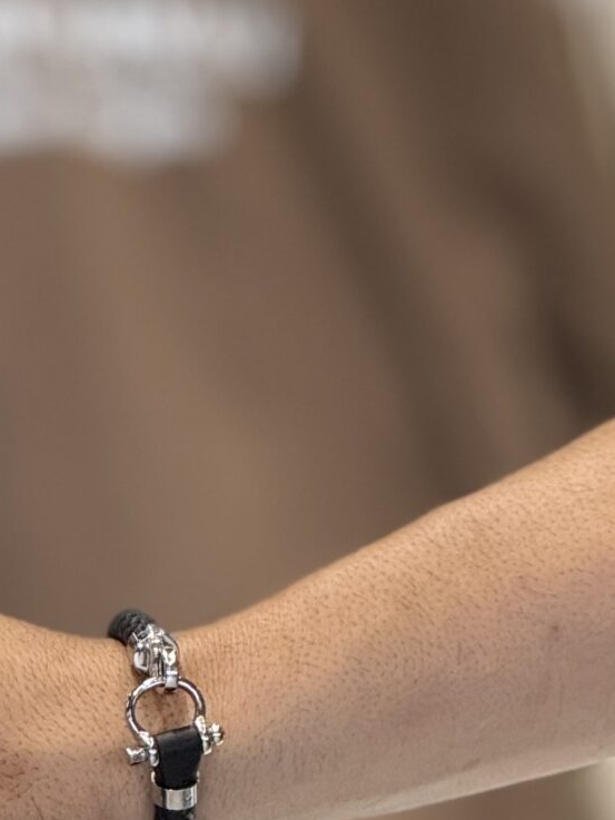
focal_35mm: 417
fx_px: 9875
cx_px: -318
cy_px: 978
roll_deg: +0.3
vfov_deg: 4.7
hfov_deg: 3.6
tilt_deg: -12.3
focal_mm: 15.66
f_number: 2.8
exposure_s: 1/100
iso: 125
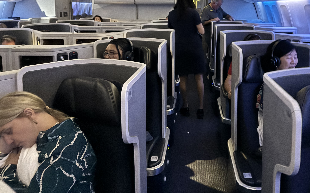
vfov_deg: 35.0
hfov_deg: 54.8
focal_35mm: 35
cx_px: 191
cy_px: 36
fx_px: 296
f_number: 1.78
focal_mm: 6.76
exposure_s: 1/24
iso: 2000
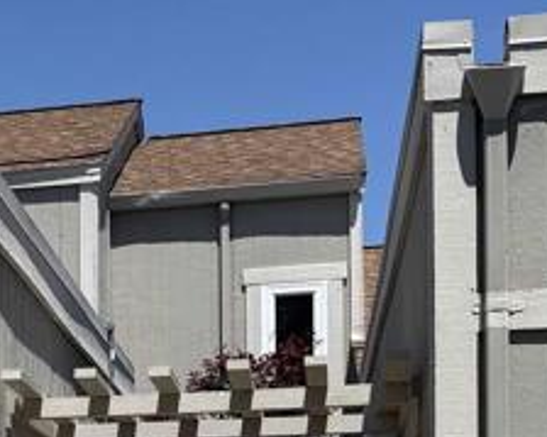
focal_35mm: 107
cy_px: 562
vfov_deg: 13.9
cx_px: -161
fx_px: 1731
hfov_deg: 16.9
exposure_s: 1/6173
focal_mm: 6.76
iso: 80
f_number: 1.78
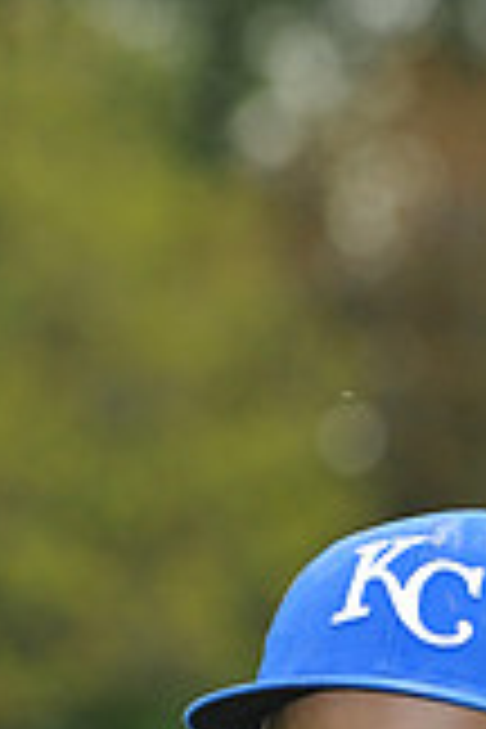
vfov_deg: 3.3
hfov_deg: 2.2
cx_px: 482
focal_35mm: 627
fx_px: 12696
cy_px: 1188
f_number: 7.1
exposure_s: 1/200
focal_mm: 175
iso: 400
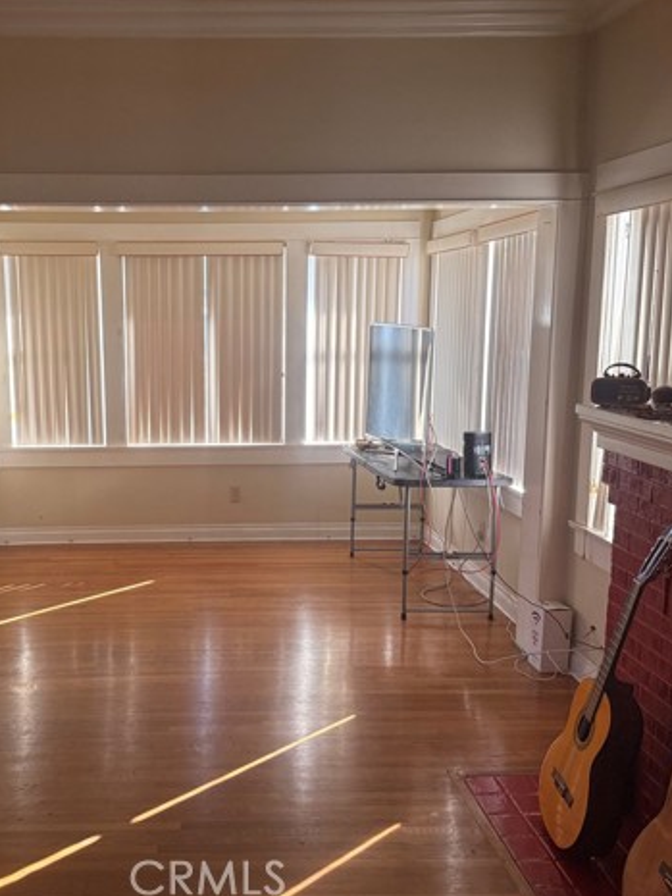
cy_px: 443
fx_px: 854
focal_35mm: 33
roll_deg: +0.3
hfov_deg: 42.1
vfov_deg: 55.3
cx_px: 196
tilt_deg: -9.3
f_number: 1.78
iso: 200
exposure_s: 1/172
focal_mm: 6.76
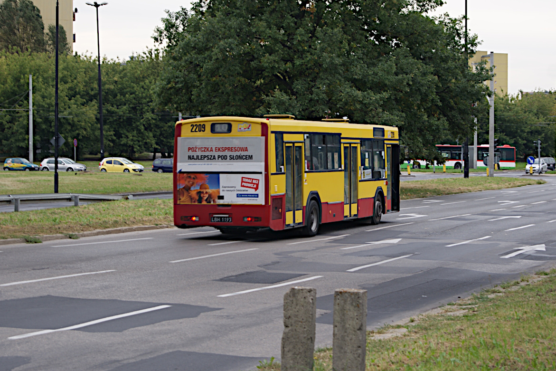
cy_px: 187
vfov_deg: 16.2
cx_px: 281
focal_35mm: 85
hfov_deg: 24.0
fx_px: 1305
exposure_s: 1/100
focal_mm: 55
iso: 100
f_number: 5.6
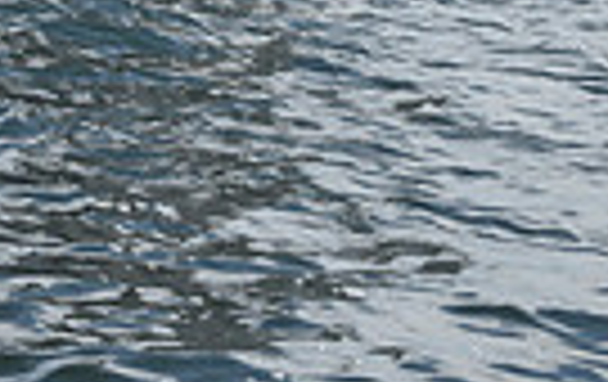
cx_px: 115
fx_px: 5081
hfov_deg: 6.8
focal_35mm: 306
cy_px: -813
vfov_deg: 4.2
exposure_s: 1/1000
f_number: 11
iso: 320
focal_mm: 70
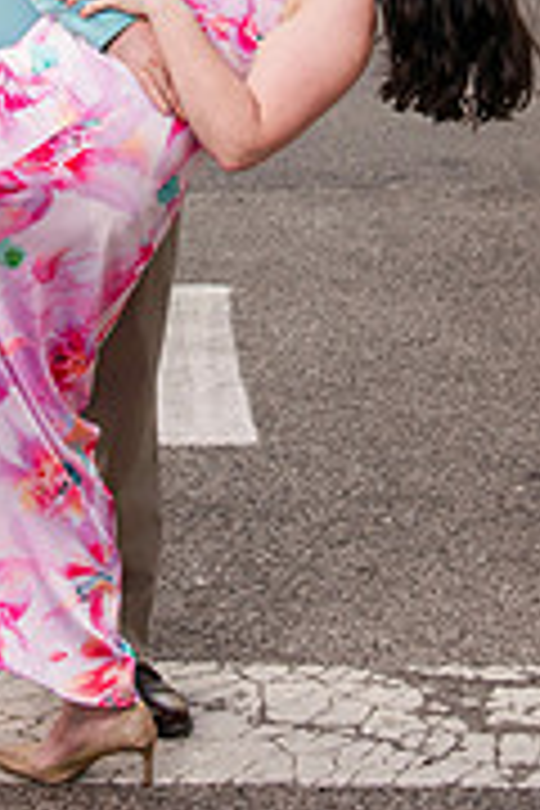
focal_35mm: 85
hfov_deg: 16.0
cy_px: -180
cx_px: 112
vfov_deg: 22.0
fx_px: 1912
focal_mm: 34
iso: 200
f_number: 4
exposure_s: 1/1250
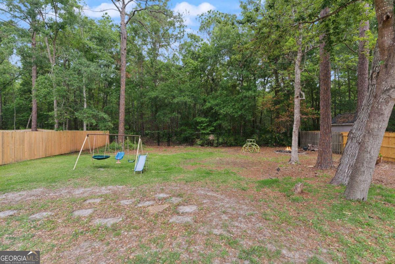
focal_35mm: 17
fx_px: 187
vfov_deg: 70.4
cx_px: 198
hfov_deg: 93.3
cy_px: 132
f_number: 8
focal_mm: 17
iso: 250
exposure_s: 1/30
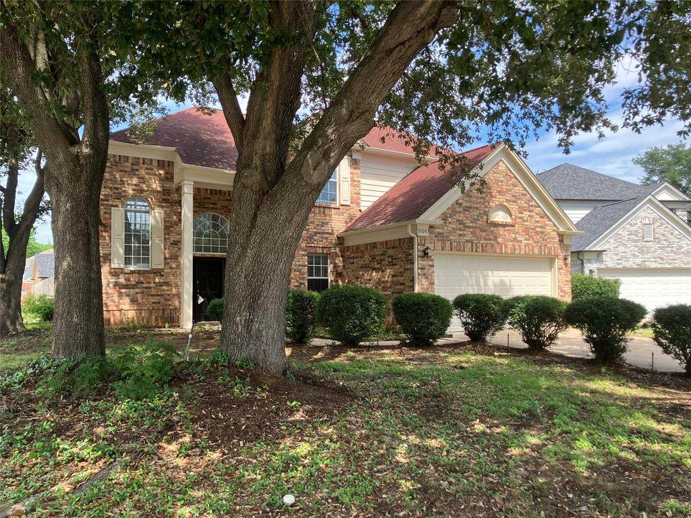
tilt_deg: +2.8
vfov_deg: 49.7
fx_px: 559
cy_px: 259
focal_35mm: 28
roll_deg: -0.7
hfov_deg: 63.4
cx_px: 346
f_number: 1.8
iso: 32
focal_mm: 3.99
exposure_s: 1/490
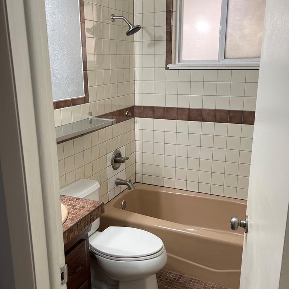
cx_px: 140
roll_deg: +1.3
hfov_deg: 48.4
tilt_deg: -16.5
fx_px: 321
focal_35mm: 34
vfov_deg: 48.4
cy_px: 156
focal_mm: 5.1
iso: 64
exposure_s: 1/60
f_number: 1.6
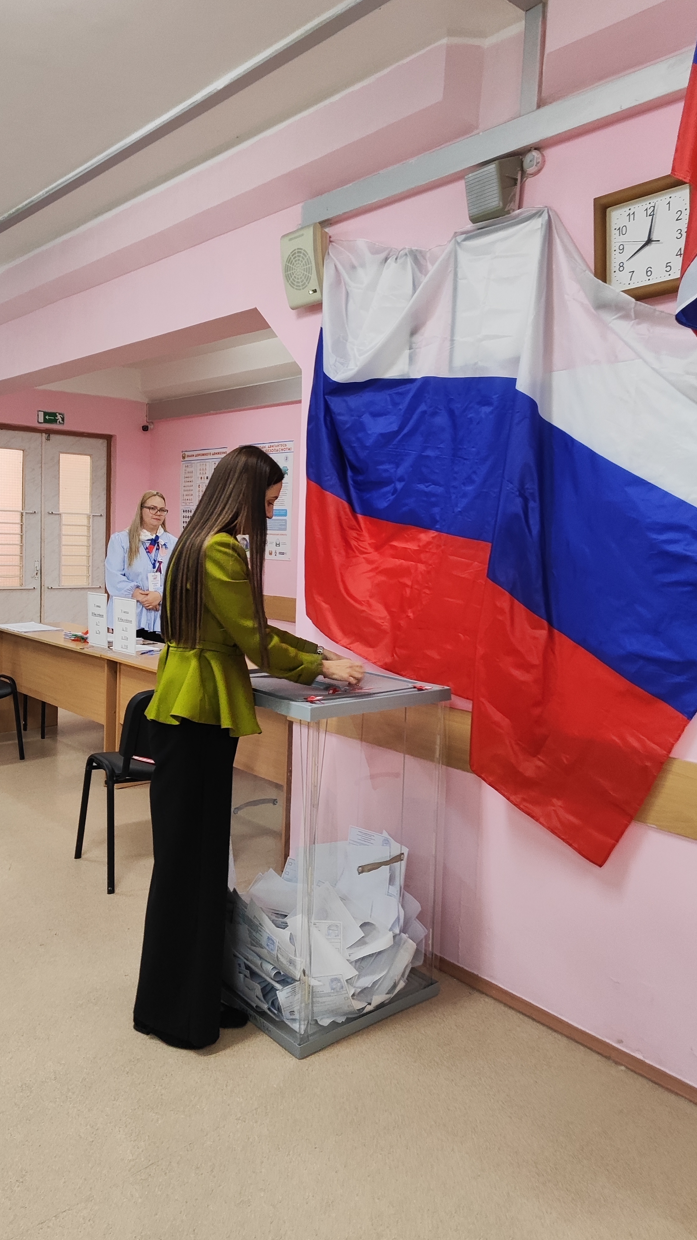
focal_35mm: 26
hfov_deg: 44.0
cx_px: 254
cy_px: 606
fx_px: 854
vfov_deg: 71.9
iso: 491
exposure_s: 1/50
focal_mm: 5.4
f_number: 1.8
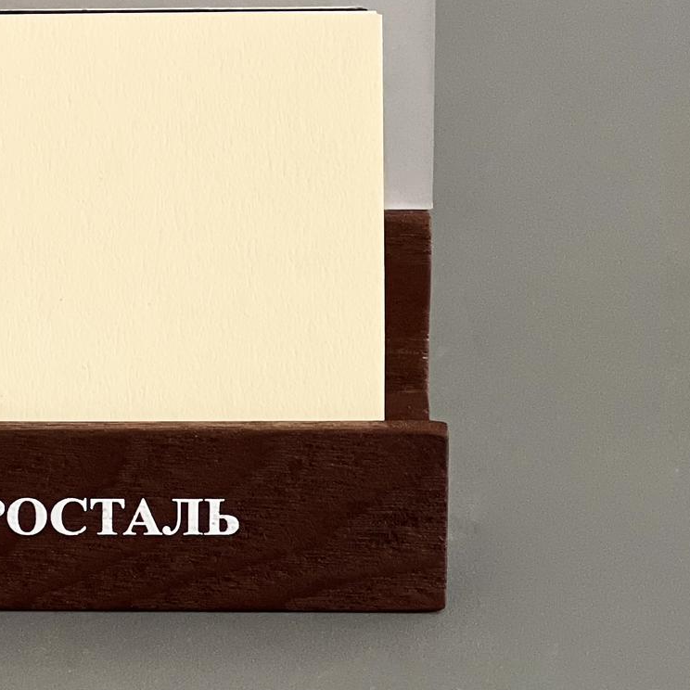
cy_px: 178
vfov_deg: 9.5
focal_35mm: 183
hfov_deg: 9.5
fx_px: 4127
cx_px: 5
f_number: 2.8
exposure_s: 1/14
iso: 640
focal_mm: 9
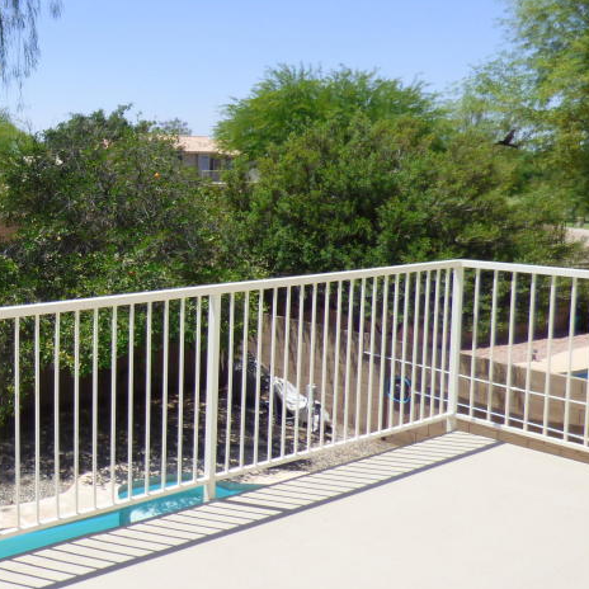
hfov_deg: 37.0
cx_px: -36
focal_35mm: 39
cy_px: 261
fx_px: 751
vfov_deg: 42.8
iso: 100
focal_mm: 3.58
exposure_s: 1/1600
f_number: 2.8
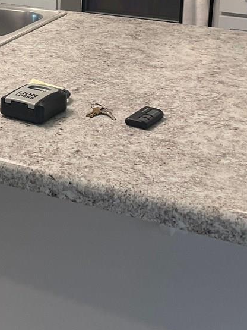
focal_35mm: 72
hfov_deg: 19.7
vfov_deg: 25.9
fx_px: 685
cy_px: 12
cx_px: -13
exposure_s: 1/120
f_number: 1.6
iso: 80
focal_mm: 4.2
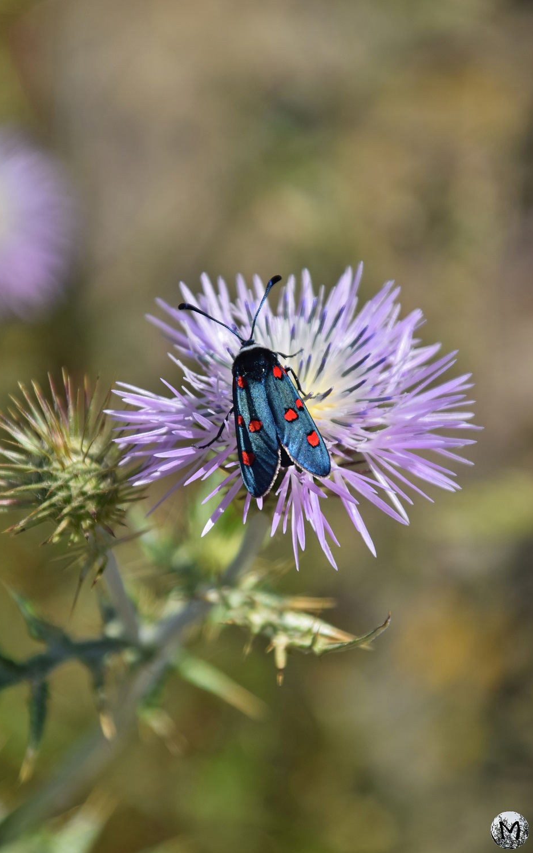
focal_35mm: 307
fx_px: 7134
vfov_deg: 6.8
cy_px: 428
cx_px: 252
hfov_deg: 4.3
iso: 200
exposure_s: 1/800
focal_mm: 200
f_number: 7.1
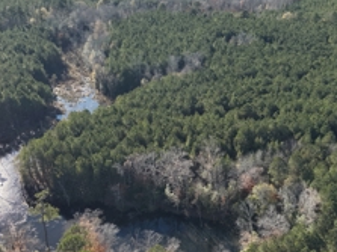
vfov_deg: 33.5
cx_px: 216
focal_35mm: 43
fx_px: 418
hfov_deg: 43.4
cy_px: 142
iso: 100
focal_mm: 4.4
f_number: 2.8
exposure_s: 1/1000
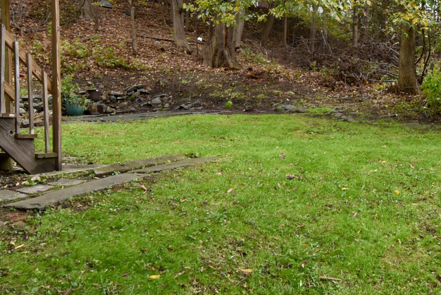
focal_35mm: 42
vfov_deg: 31.5
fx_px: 515
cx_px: 361
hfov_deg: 43.9
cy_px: 80
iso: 800
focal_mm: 14
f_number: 6.3
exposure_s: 1/160
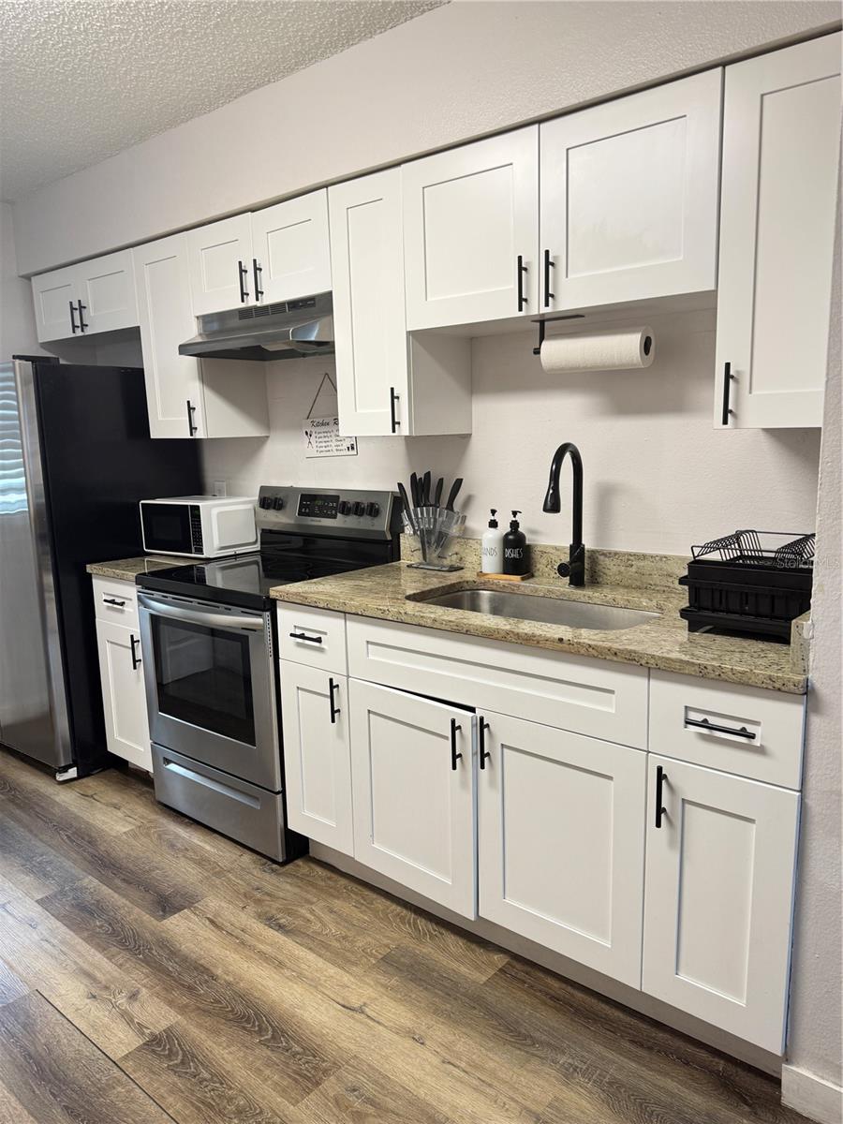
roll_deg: +2.7
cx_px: 422
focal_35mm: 24
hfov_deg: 56.8
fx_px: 779
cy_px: 562
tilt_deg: -11.4
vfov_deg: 71.6
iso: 125
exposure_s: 1/60
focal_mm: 6.76
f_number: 1.78
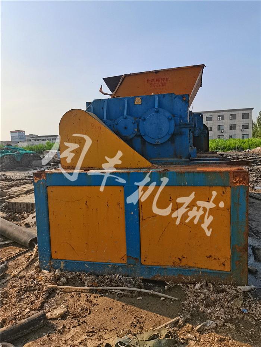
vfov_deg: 67.3
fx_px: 261
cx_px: 130
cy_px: 174
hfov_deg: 53.1
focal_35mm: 26
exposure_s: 1/1577
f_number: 1.8
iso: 50
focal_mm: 5.58
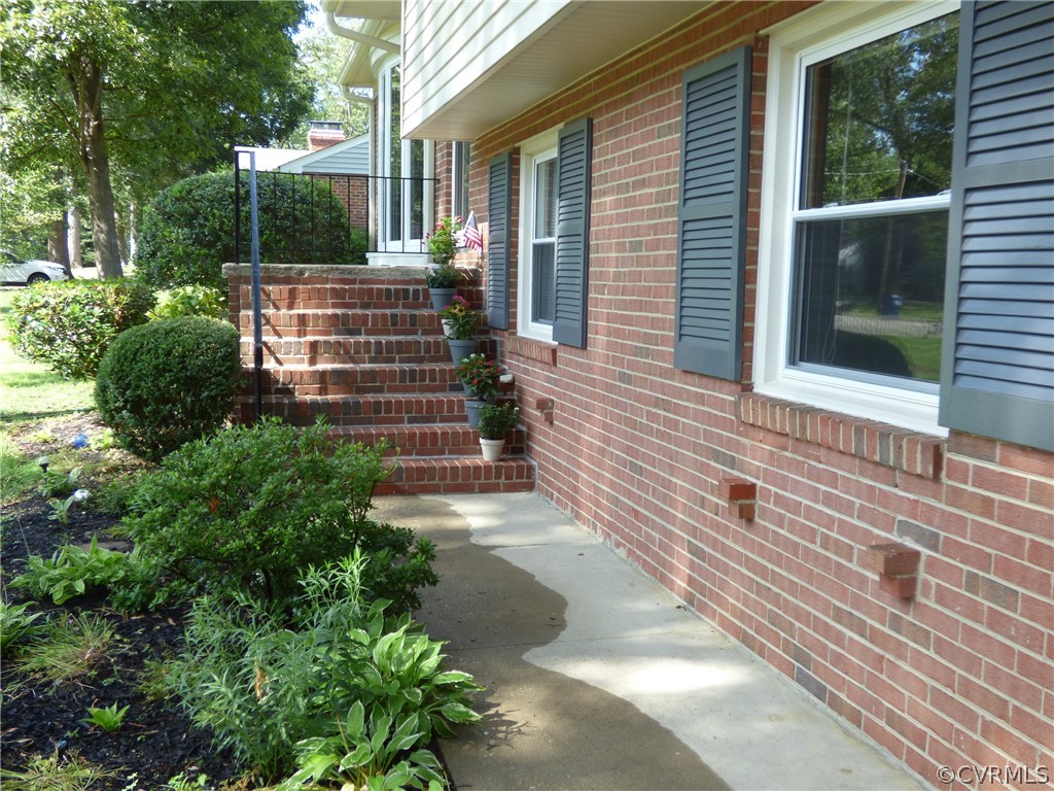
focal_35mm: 36
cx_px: 527
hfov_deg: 51.4
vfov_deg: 39.7
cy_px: 396
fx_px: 1096
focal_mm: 6.18
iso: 100
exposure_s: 1/125
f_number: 3.4
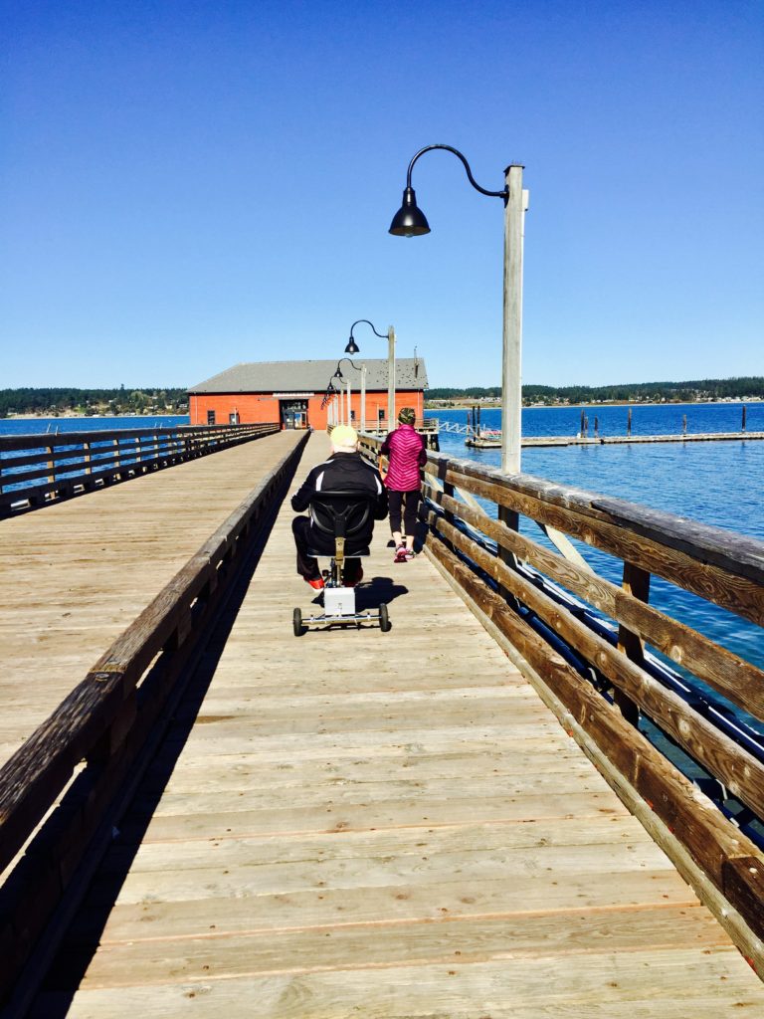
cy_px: 510
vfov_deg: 61.7
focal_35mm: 29
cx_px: 382
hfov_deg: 48.2
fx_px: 853
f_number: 2.2
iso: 32
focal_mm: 4.15
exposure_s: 1/2475
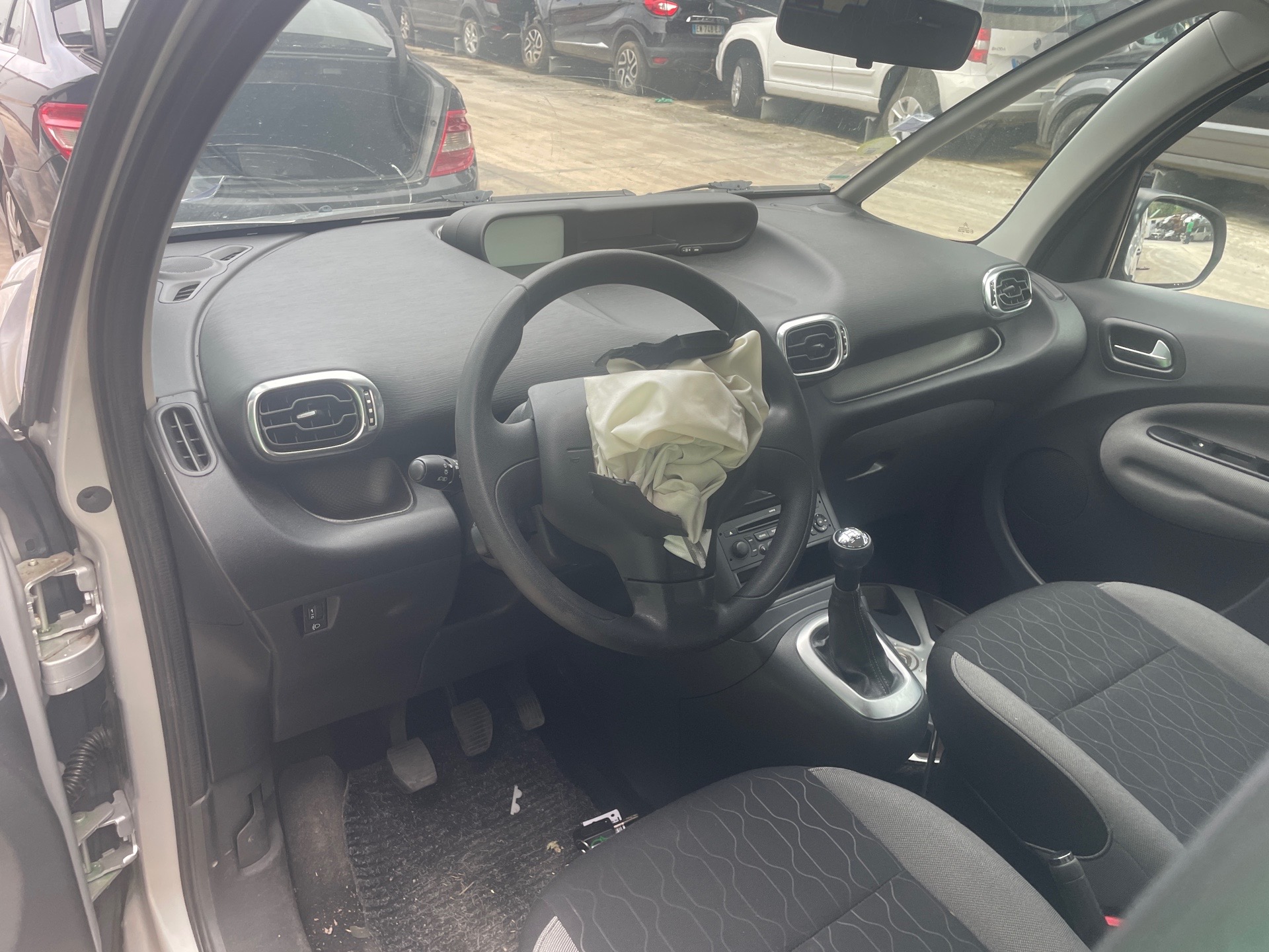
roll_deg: -2.4
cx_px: 634
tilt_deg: -26.4
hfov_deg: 67.3
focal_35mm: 26
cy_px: 476
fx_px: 953
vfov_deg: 53.1
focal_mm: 4.2
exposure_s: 1/185
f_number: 1.6
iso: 32
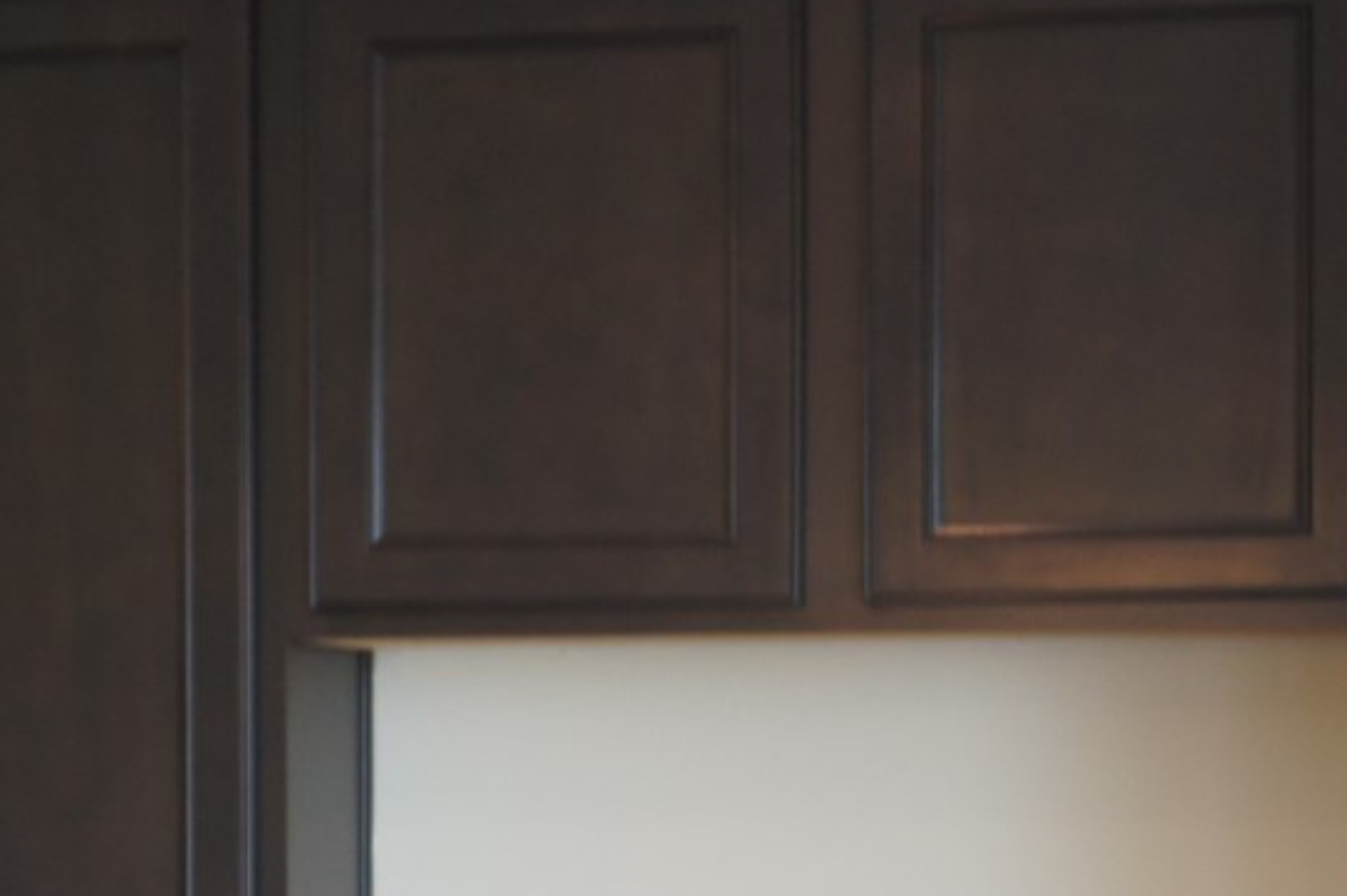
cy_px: 1327
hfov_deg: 12.5
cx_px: -168
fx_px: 6058
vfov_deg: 8.3
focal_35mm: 162
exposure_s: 1/50
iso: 250
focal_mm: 27
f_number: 2.8
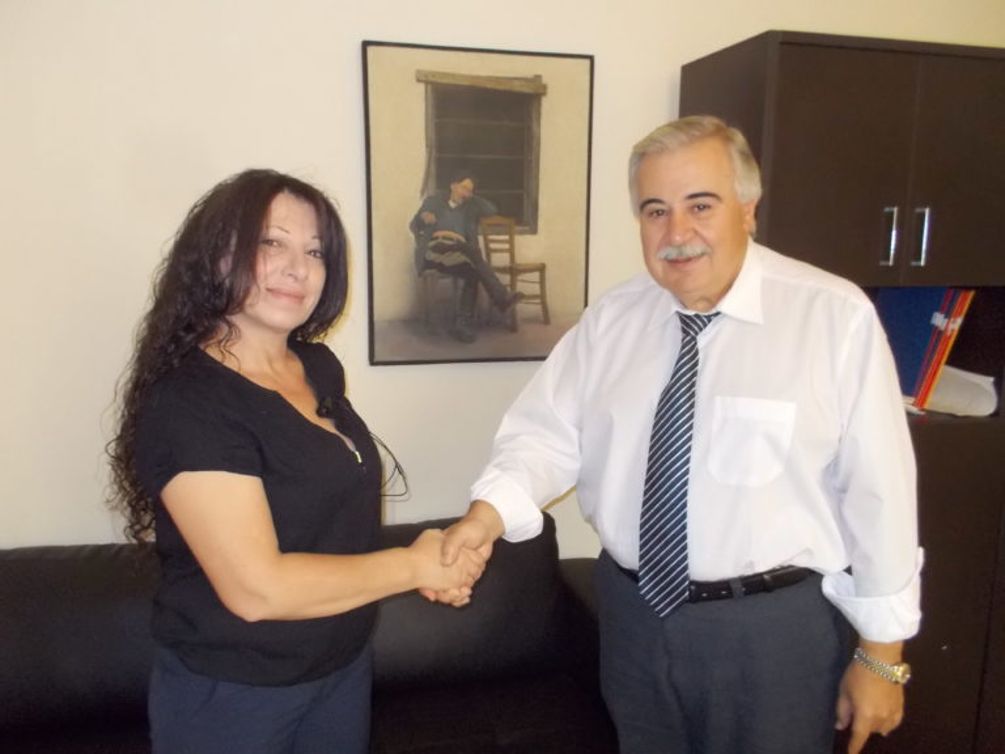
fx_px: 842
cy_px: 377
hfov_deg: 61.7
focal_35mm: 29
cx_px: 502
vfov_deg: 48.2
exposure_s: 1/30
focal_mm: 4.1
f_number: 3.3
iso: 640
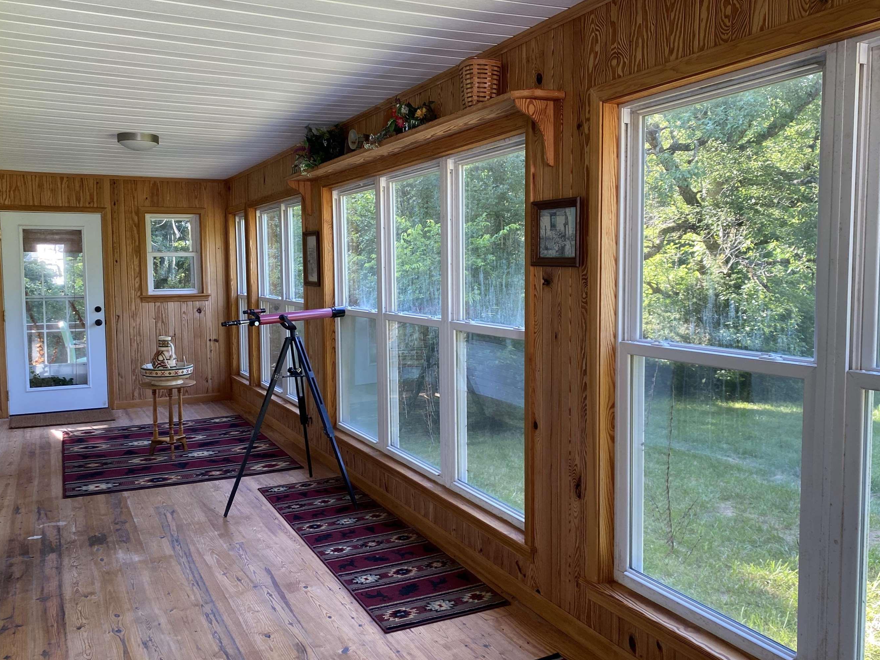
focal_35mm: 30
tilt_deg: -2.9
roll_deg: +0.6
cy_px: 332
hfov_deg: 60.0
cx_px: 442
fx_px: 763
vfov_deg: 46.8
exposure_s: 1/121
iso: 100
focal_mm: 4.25
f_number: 1.8
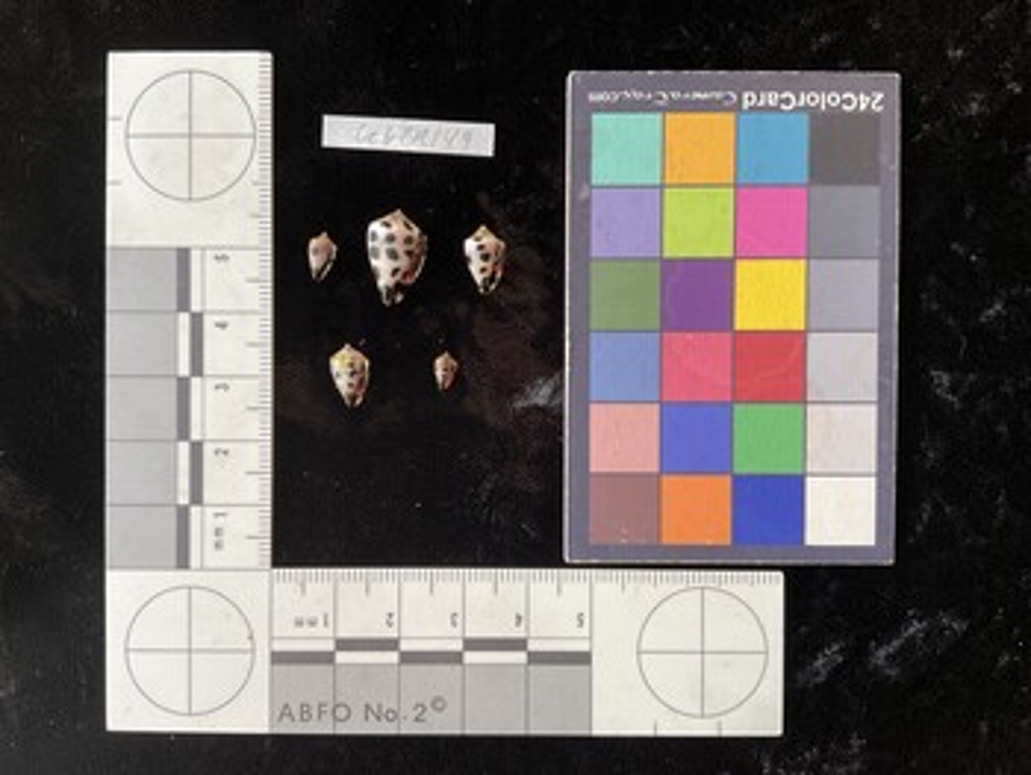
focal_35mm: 29
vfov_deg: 48.3
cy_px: 388
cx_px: 516
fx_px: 864
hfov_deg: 61.6
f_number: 1.8
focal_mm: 3
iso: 50
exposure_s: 1/60
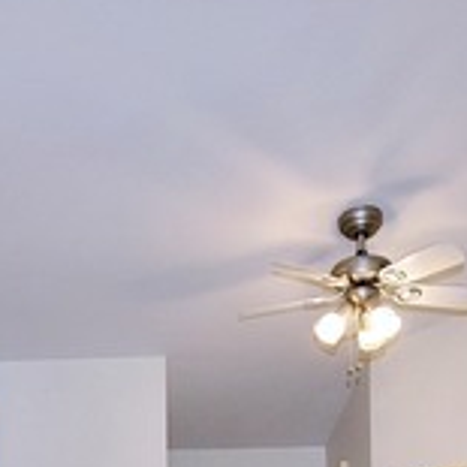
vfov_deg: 25.7
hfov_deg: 29.2
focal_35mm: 58
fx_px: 881
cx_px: 118
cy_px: 598
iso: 720
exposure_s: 1/125
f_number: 5.6
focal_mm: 11
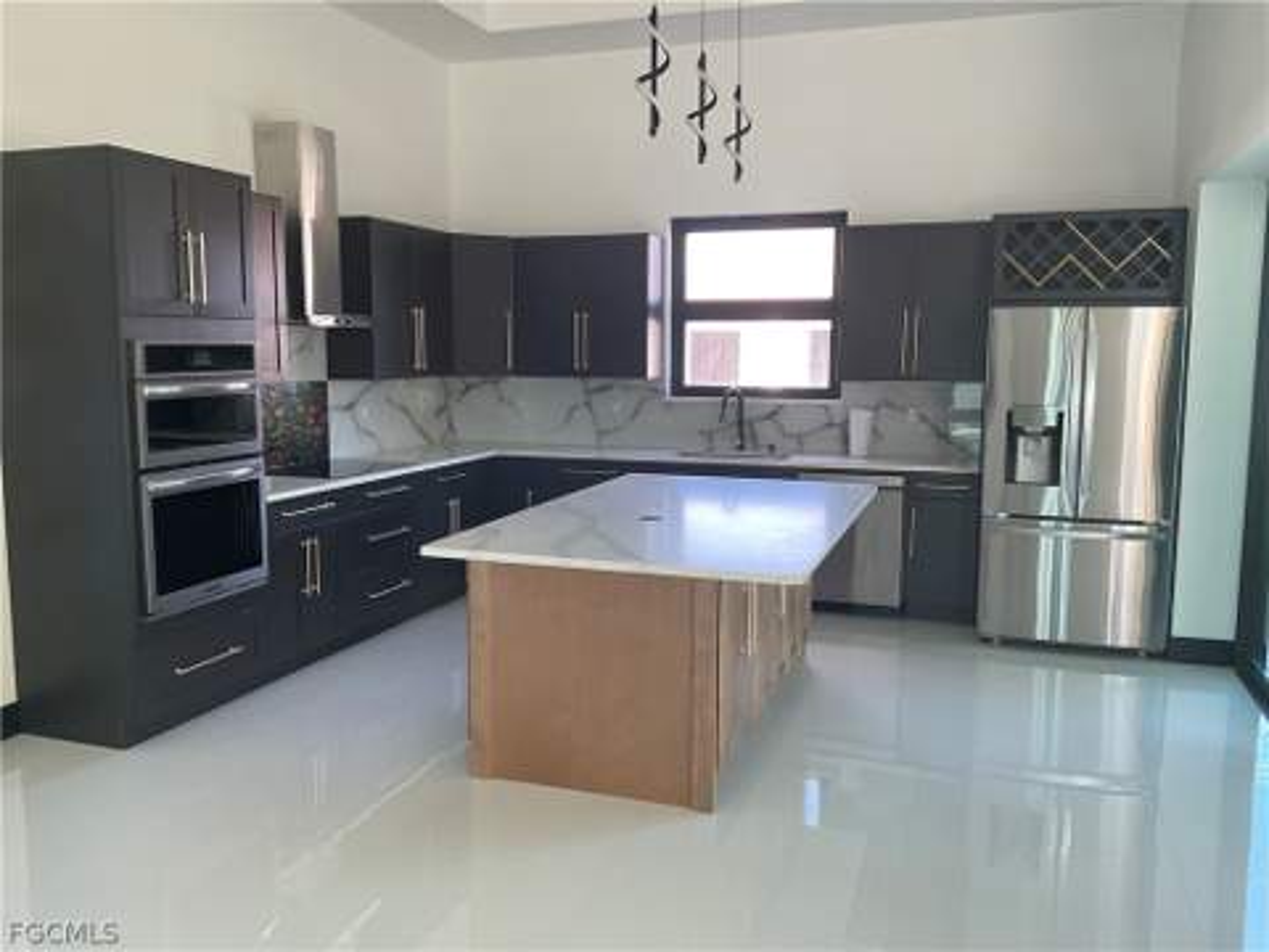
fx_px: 1063
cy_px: 476
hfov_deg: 61.7
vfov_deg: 48.2
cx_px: 634
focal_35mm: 29
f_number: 1.8
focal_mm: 3
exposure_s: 1/120
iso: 64
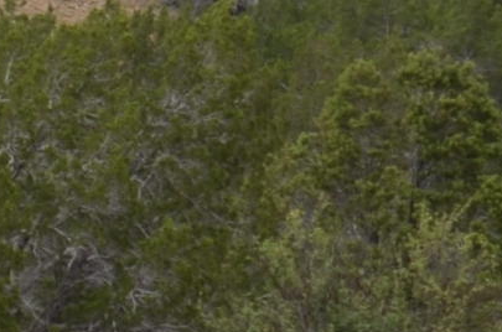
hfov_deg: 3.4
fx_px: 8496
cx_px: -516
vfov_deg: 2.2
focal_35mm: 611
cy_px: 81
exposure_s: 1/200
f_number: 6.3
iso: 100
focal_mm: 55
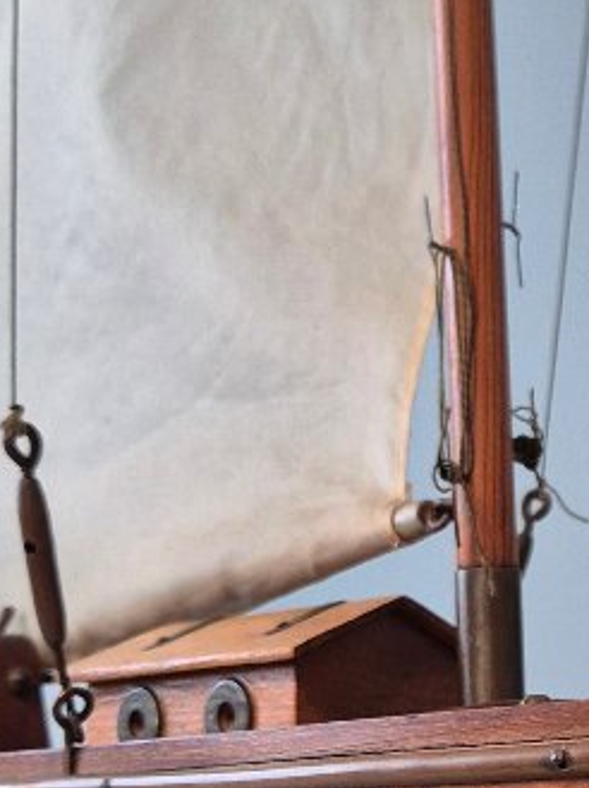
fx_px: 1909
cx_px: 754
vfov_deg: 22.8
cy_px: 687
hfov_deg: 16.6
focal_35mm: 84
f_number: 1.8
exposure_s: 1/100
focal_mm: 5.4
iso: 400
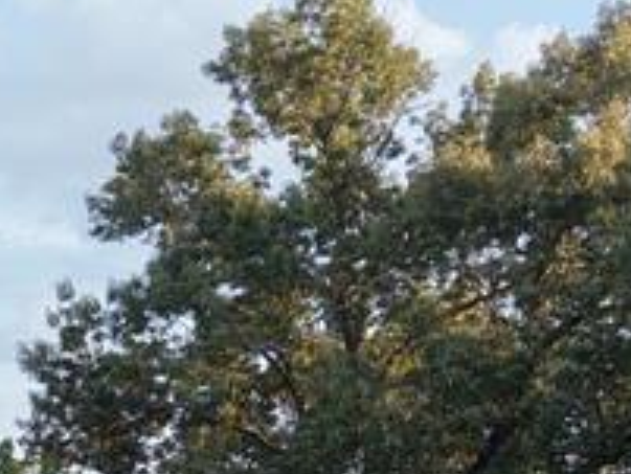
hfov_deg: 15.4
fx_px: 2225
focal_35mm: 122
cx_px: -188
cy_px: 951
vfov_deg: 11.0
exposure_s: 1/500
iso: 100
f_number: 1.8
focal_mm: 8.67
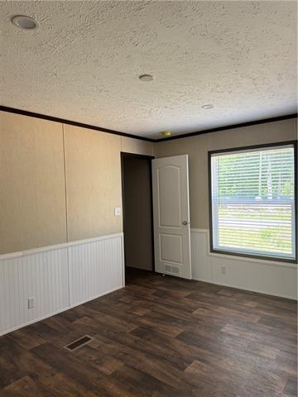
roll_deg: +1.2
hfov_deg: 56.8
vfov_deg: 71.6
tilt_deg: -0.1
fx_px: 275
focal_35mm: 24
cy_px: 198
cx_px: 149
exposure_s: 1/121
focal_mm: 6.76
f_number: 1.78
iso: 125
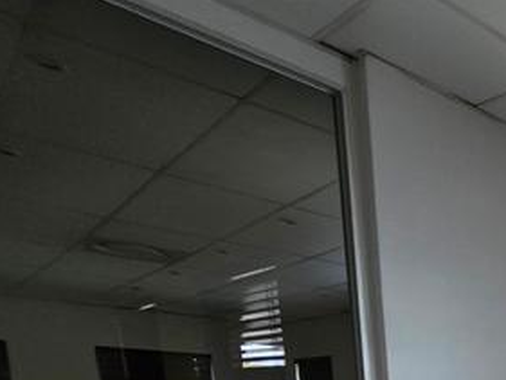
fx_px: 541
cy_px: 537
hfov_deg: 34.9
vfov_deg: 28.6
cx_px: 657
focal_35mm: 37
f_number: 1.9
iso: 250
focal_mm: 2.2
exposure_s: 1/100
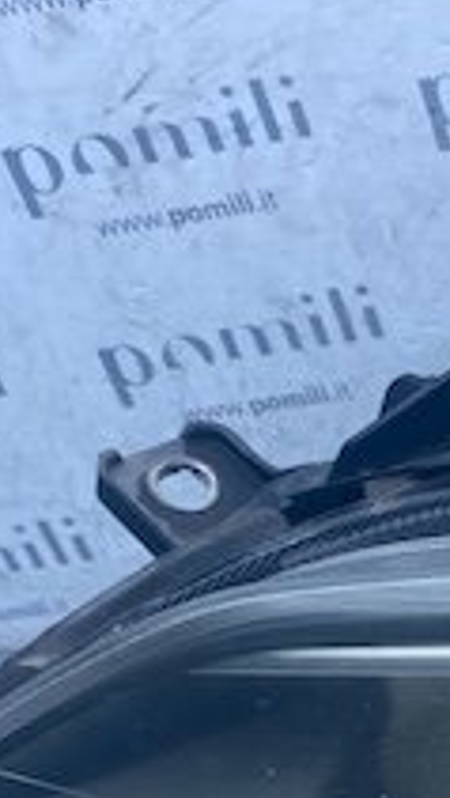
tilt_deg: -46.2
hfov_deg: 12.7
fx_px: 1821
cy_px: 855
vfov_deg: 23.4
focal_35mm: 86
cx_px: 824
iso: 32
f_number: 1.8
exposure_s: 1/658
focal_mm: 4.25
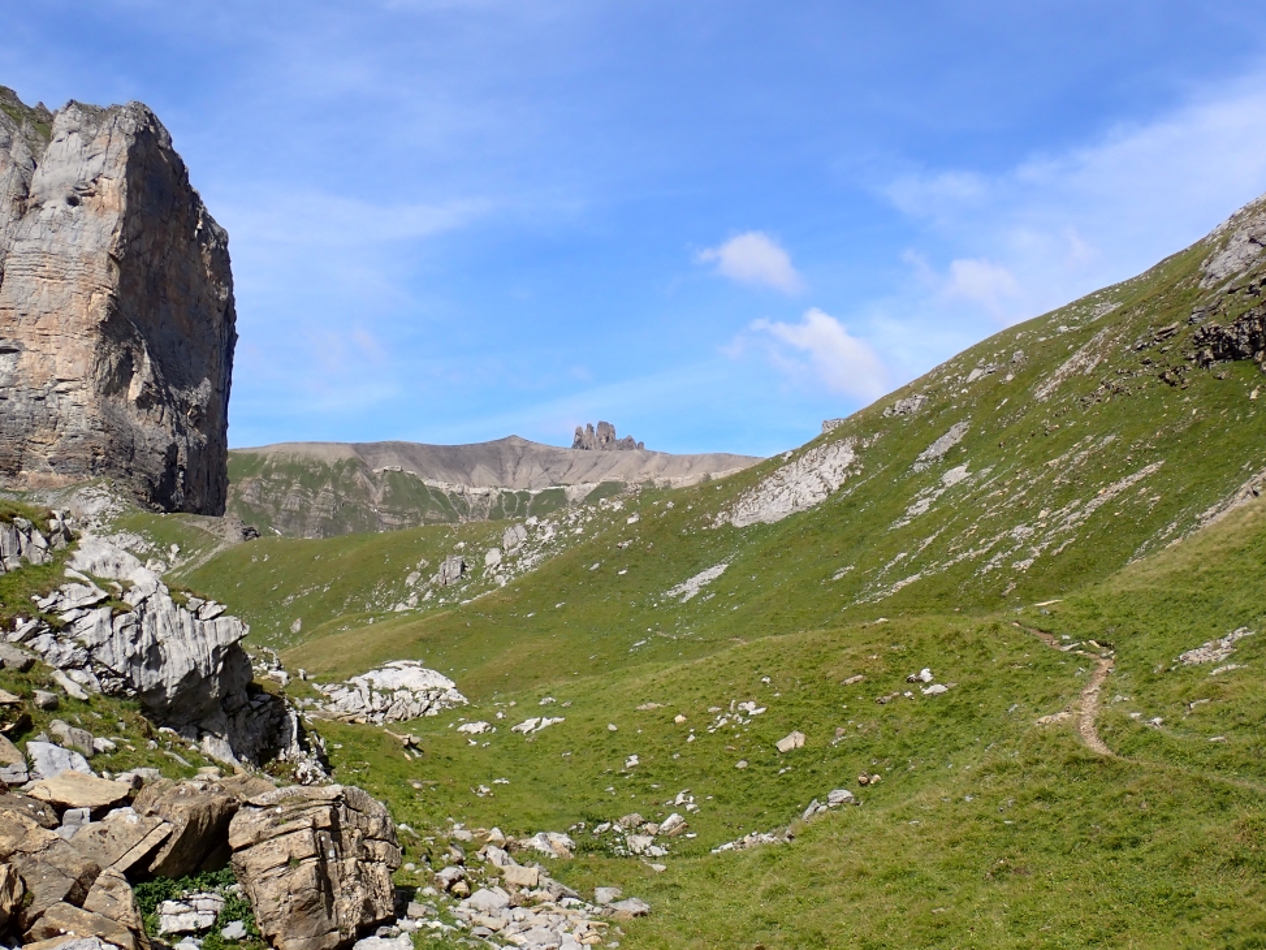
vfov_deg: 38.7
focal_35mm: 37
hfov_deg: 50.1
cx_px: 632
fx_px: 1353
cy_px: 474
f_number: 10
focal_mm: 6.37
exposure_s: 1/160
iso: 100
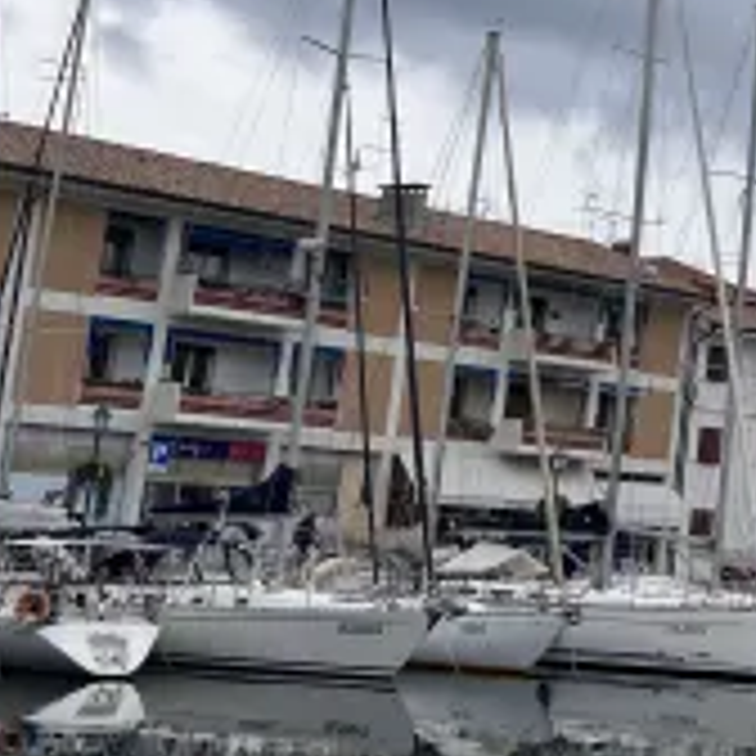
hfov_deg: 18.4
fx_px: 2026
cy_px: 148
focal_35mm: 82
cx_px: 1184
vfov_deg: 20.9
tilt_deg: +10.6
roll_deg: -3.0
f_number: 1.5
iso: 50
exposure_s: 1/1972
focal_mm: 5.7
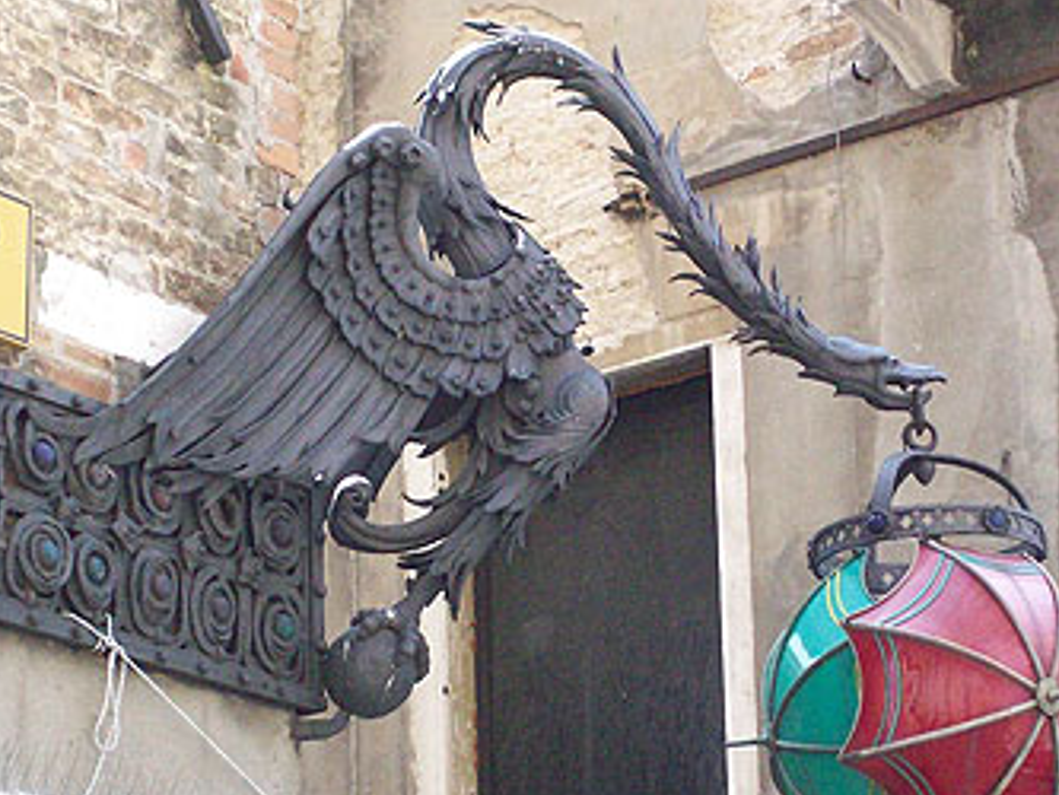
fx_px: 4468
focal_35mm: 146
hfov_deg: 13.5
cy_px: 452
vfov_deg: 10.2
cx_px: 582
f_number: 4.8
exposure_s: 1/257
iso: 387
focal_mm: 18
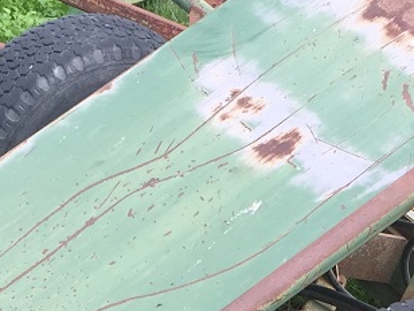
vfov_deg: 11.6
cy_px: 459
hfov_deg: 16.0
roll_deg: -22.0
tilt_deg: -29.2
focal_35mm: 123
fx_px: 1471
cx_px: 304
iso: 32
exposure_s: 1/186
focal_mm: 4.15
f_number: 2.2
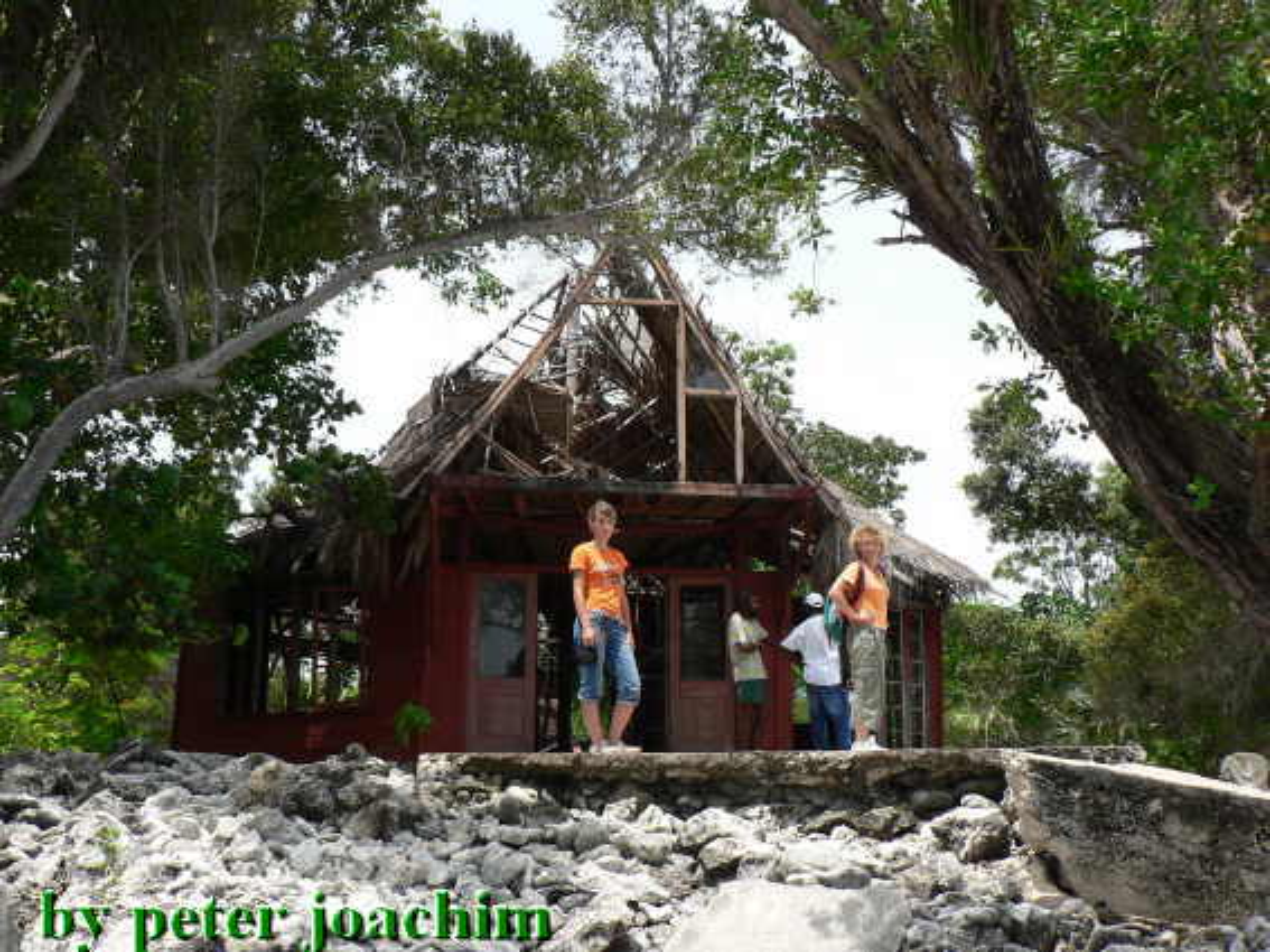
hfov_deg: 45.8
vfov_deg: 35.1
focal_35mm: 41
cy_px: 476
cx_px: 635
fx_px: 1504
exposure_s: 1/400
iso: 64
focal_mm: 7
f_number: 4
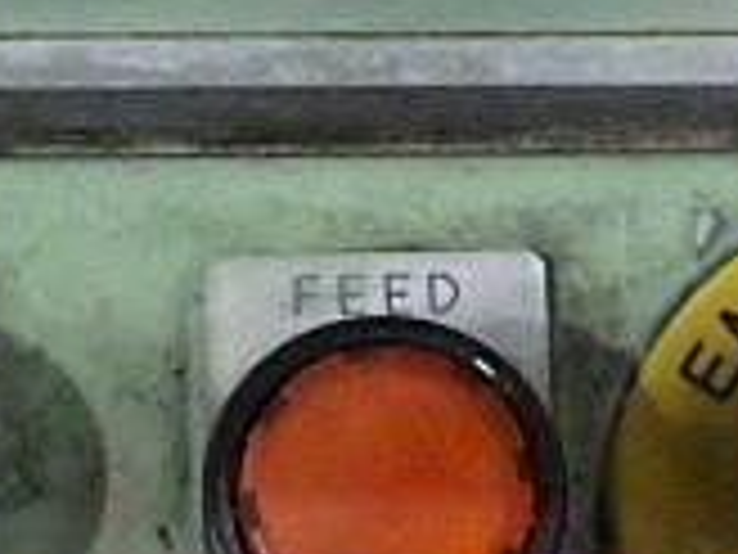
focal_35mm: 133
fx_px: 2836
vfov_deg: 11.1
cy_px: 333
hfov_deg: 14.8
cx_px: 374
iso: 1250
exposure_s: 1/50
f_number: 3.8
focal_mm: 6.1
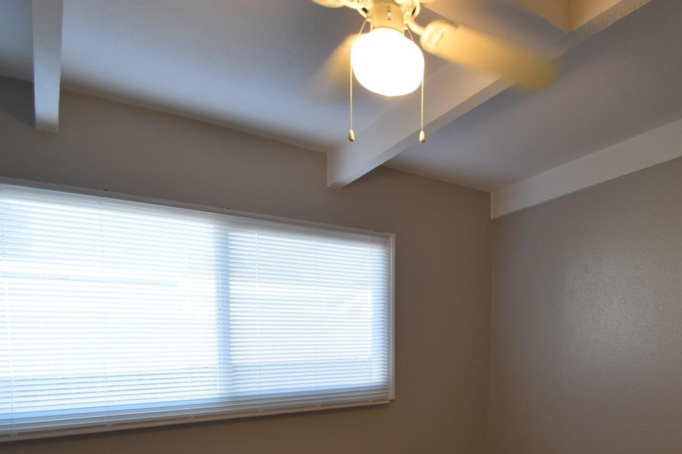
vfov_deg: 48.8
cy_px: 353
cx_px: 509
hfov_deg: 67.1
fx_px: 474
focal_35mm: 25
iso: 450
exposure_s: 1/60
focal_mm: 10
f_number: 4
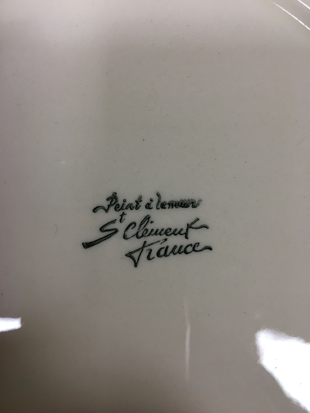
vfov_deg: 61.7
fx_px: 346
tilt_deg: -88.4
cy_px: 206
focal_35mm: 29
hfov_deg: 48.2
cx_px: 155
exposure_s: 1/33
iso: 64
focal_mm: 4.15
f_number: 2.2
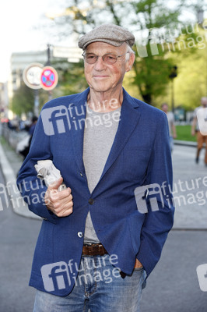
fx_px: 674
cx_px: 104
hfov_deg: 17.5
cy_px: 156
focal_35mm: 78
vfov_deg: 26.0
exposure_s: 1/200
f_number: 5
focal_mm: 78
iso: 250
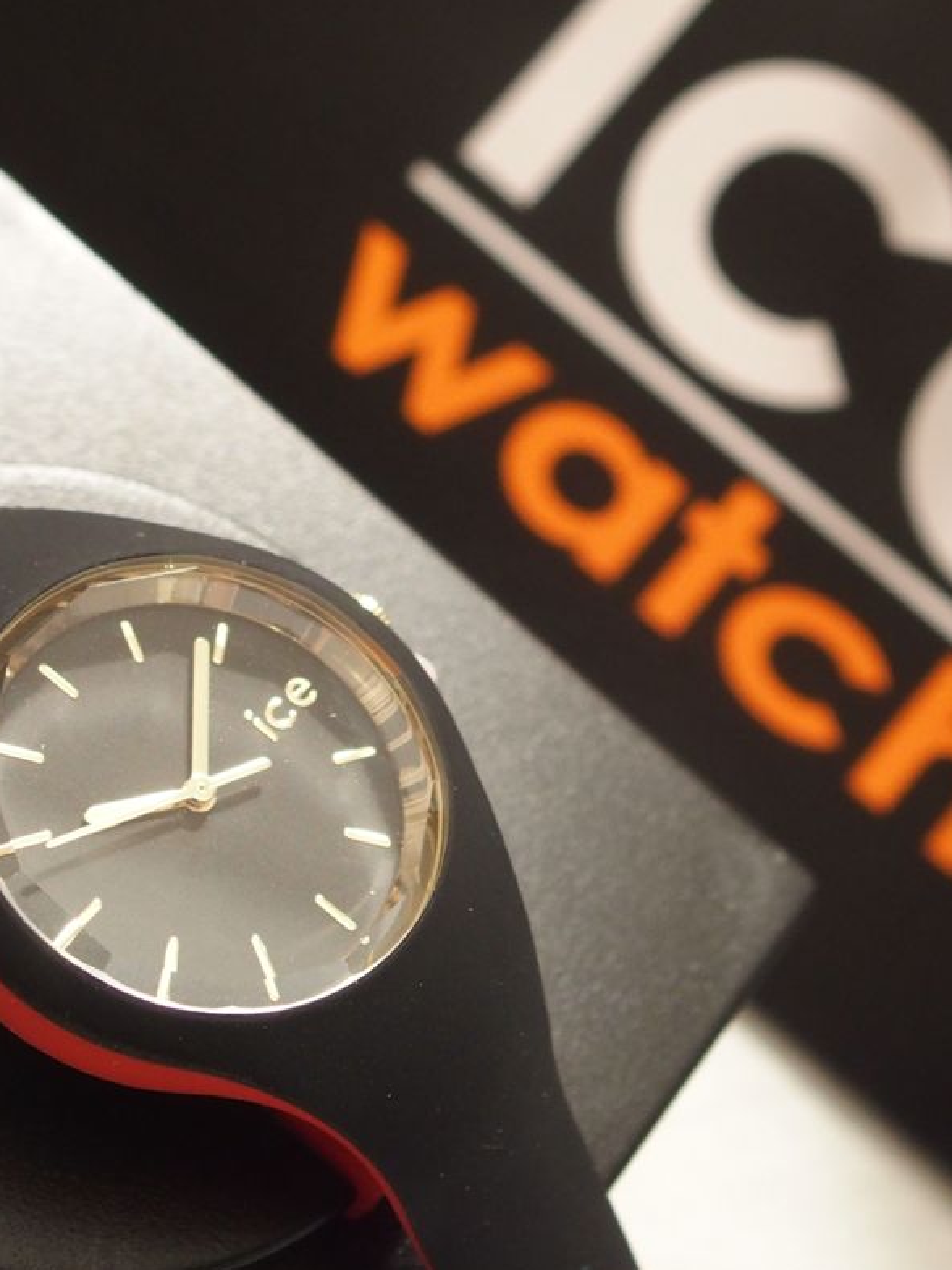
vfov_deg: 26.0
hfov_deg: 19.6
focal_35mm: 75
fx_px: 2749
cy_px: 539
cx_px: 554
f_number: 2.8
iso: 500
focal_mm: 9.8
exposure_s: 1/50
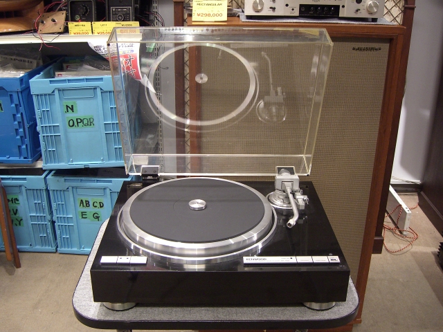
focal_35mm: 38
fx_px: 486
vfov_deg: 37.7
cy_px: 166
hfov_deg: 49.0
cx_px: 222
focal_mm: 7.9
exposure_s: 1/15
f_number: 2.8
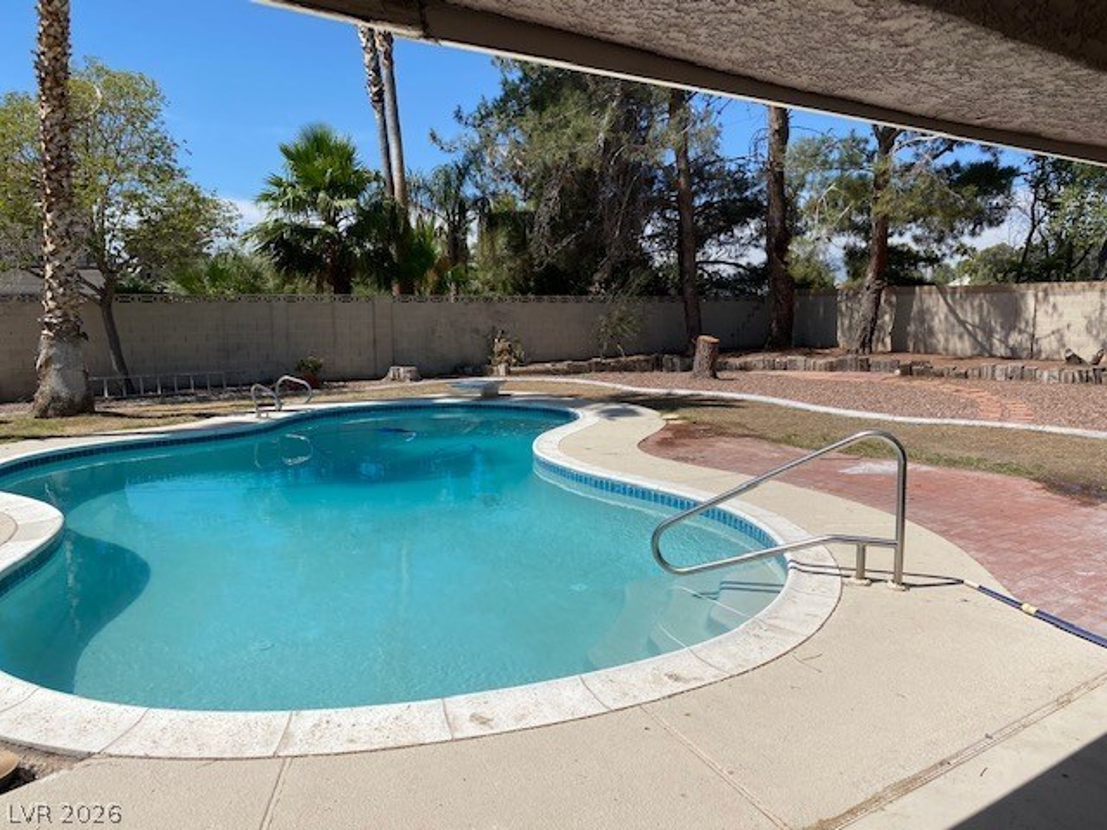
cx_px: 554
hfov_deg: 67.3
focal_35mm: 26
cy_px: 415
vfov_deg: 53.1
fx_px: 831
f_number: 1.8
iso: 32
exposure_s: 1/5747
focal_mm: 4.25
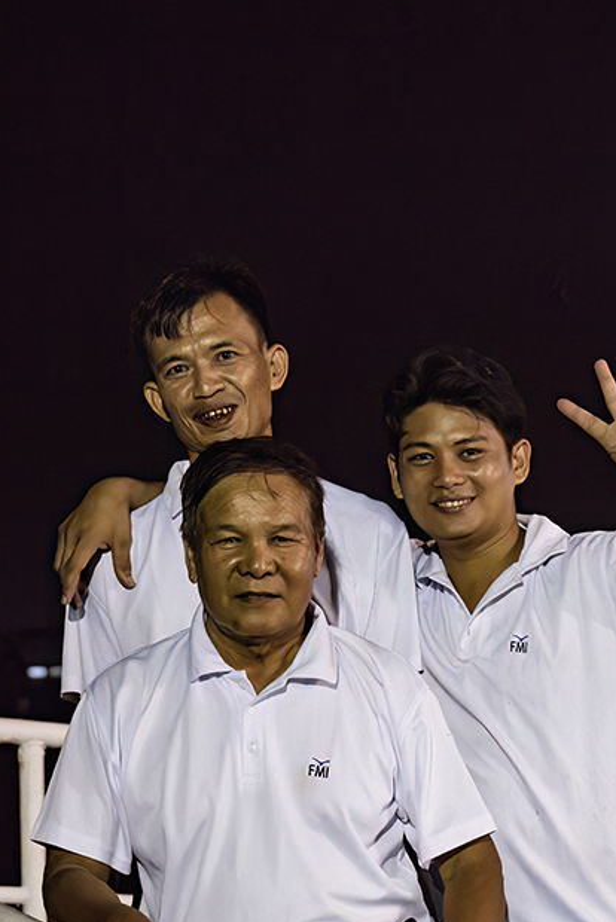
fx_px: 3153
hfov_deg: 11.2
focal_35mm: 123
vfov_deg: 16.6
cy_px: 690
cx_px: 344
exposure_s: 1/250
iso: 25600
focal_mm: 53
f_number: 4
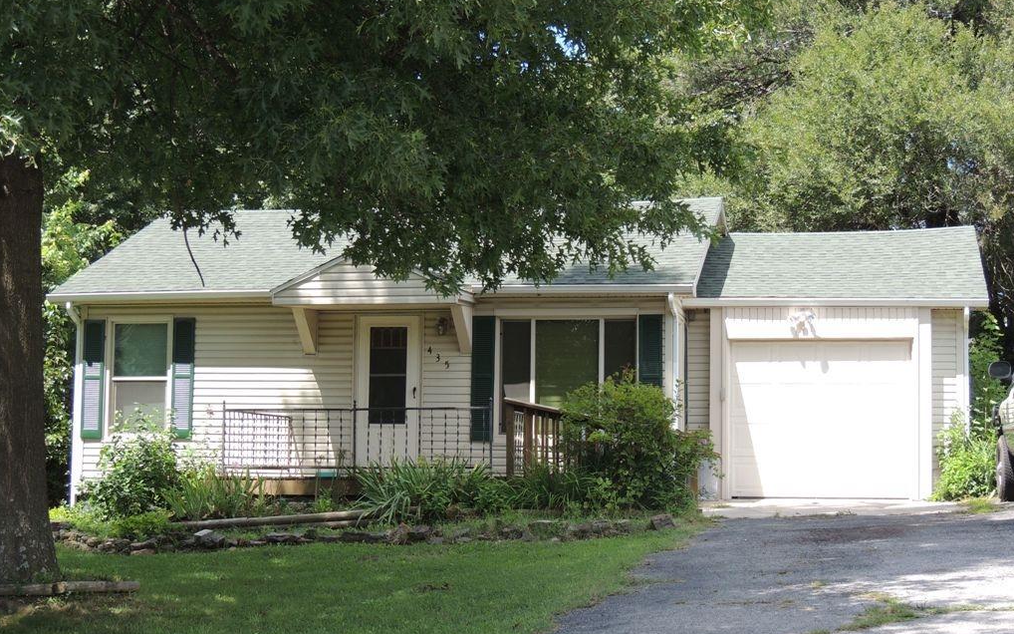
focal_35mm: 64
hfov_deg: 32.0
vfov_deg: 20.3
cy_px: 324
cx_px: 506
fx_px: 1768
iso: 100
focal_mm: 10.7
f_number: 4.2
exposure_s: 1/250
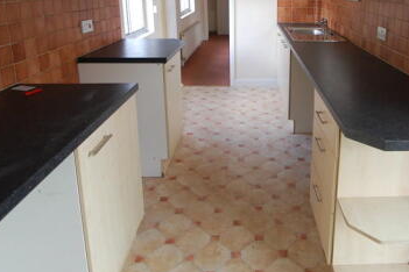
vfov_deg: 44.3
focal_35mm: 28
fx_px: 318
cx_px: 277
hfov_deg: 63.6
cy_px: 57
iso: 400
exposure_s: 1/60
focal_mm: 10
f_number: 4
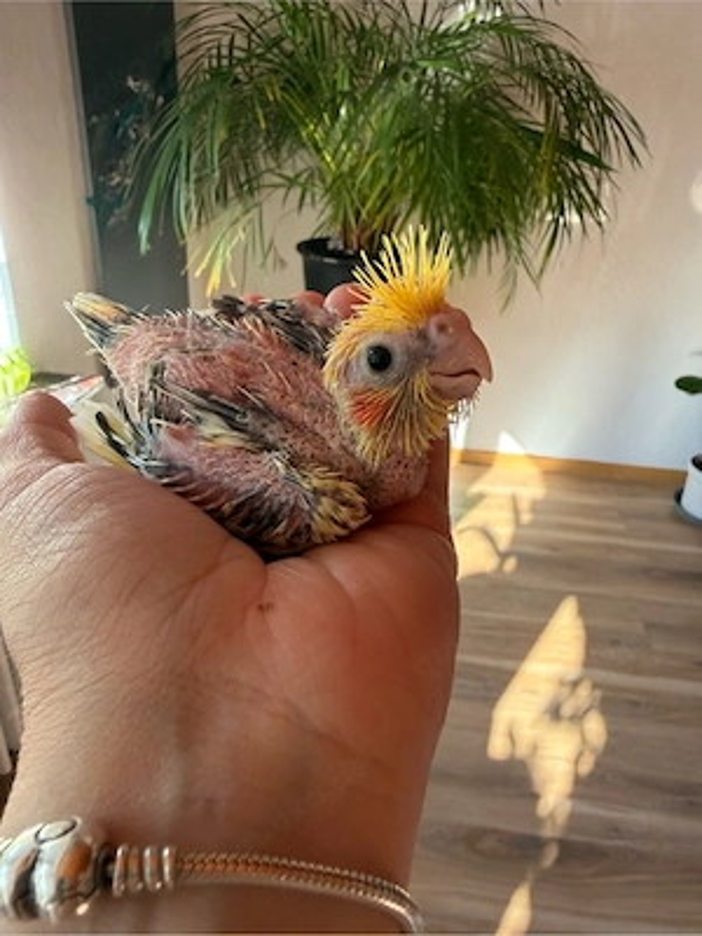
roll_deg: -4.5
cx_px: 351
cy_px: 468
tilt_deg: -26.1
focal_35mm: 24
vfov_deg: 71.6
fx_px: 649
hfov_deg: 56.8
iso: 160
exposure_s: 1/99
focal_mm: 2.22
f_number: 2.2
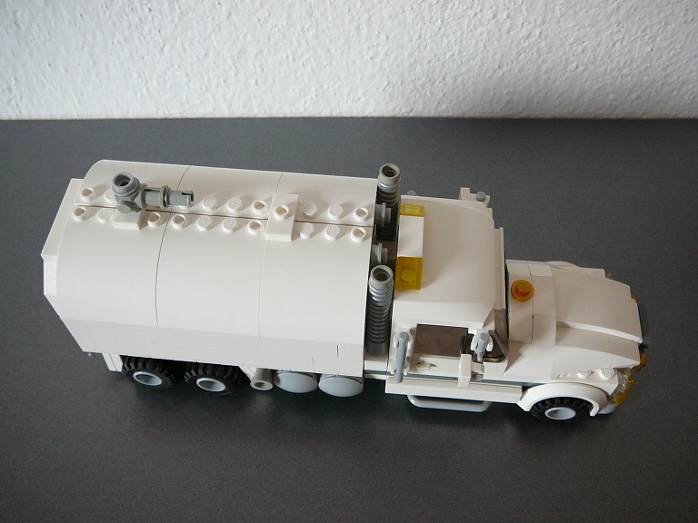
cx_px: 349
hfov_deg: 52.6
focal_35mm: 35
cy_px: 262
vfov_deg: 40.7
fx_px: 706
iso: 200
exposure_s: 1/25
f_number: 2.8
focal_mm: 5.2
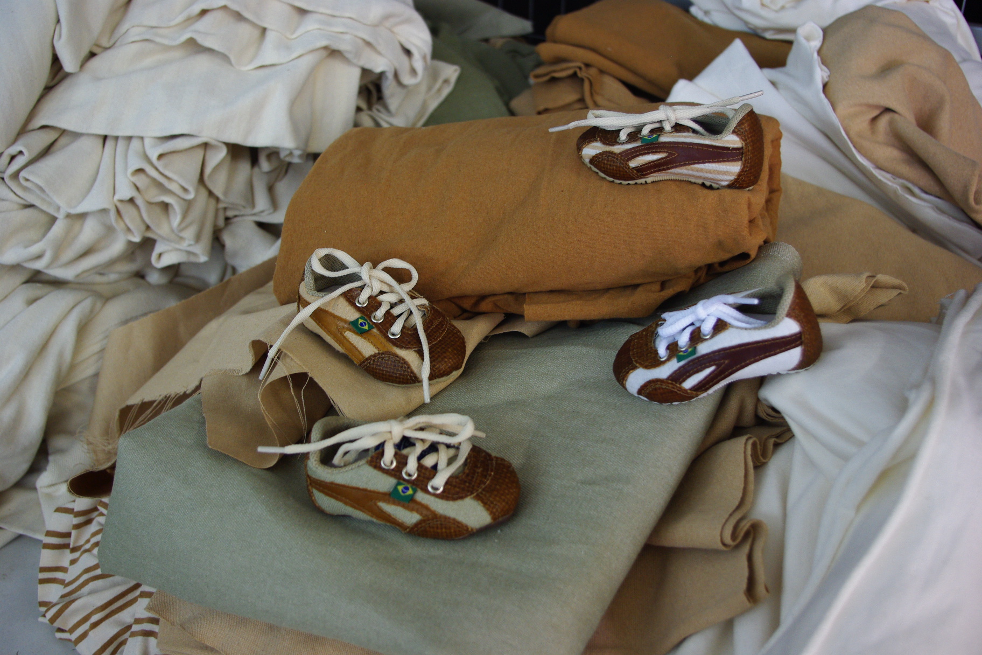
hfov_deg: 49.6
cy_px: 328
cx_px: 491
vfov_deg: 34.2
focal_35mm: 39
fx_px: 1064
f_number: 4
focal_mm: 26.25
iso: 400
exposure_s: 1/15
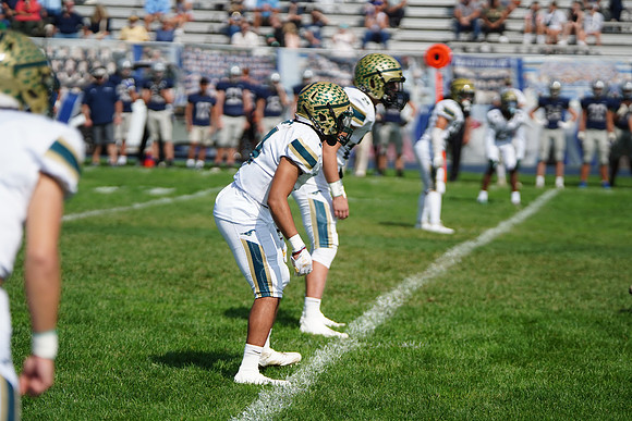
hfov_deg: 11.1
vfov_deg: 7.4
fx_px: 3266
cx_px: 316
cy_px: 210
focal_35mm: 186
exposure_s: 1/8000
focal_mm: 186
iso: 400
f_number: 2.8
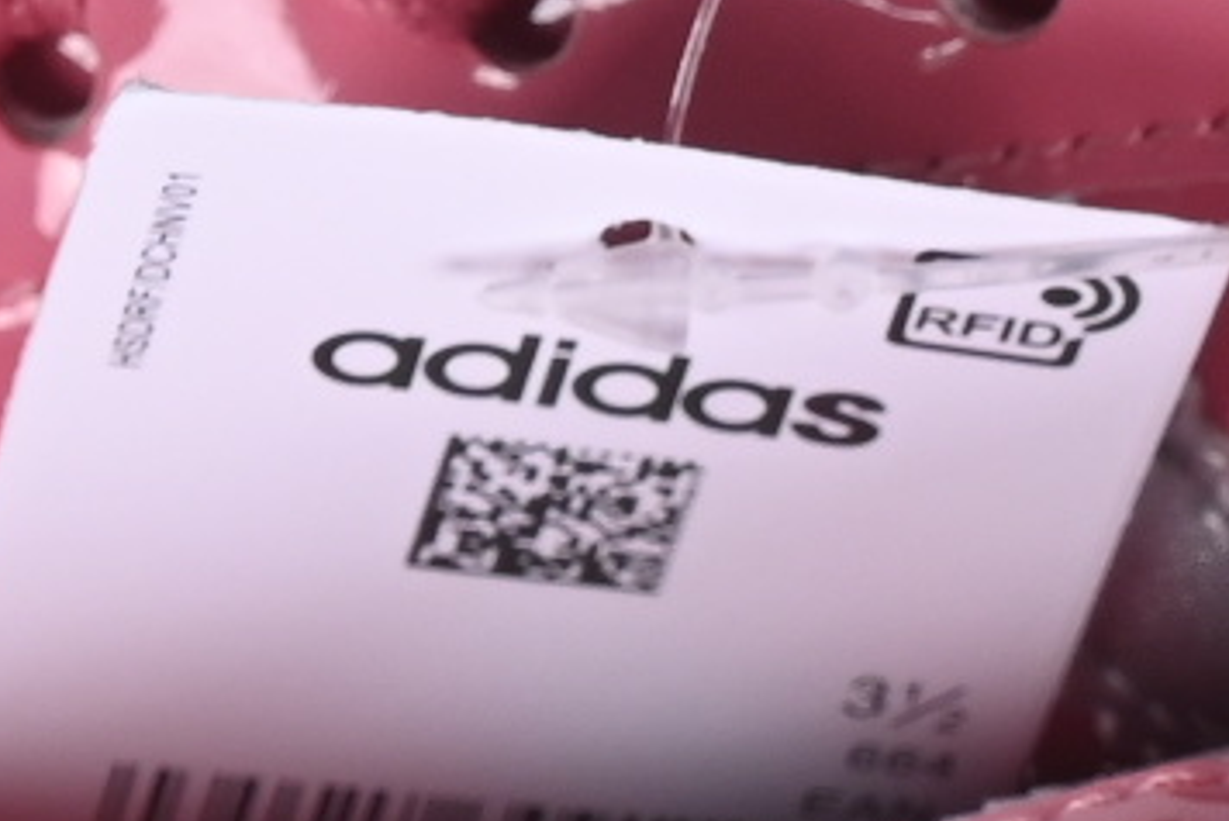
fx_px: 20021
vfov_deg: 2.3
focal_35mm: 586
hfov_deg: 3.5
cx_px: 1616
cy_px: 842
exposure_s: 1/80
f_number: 7.1
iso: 160
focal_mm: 50
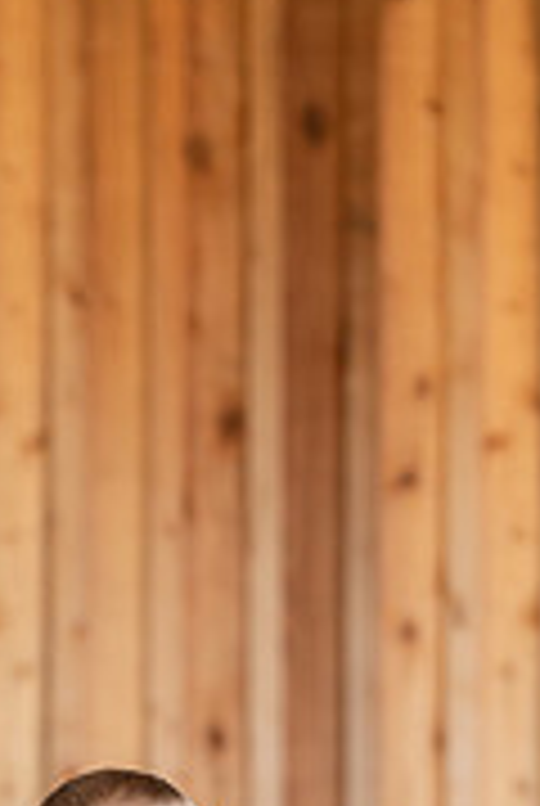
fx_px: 7194
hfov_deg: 4.3
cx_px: -68
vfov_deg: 6.4
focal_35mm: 321
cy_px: 874
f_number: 4
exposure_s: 1/200
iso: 1000
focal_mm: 128
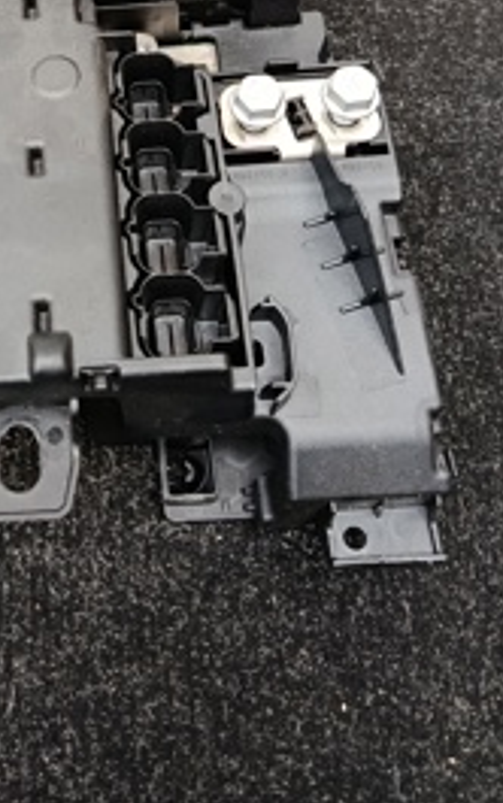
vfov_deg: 41.1
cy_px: 127
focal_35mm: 46
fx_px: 1007
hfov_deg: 26.9
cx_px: 36
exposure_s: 1/100
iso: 328
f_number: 1.7
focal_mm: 5.24
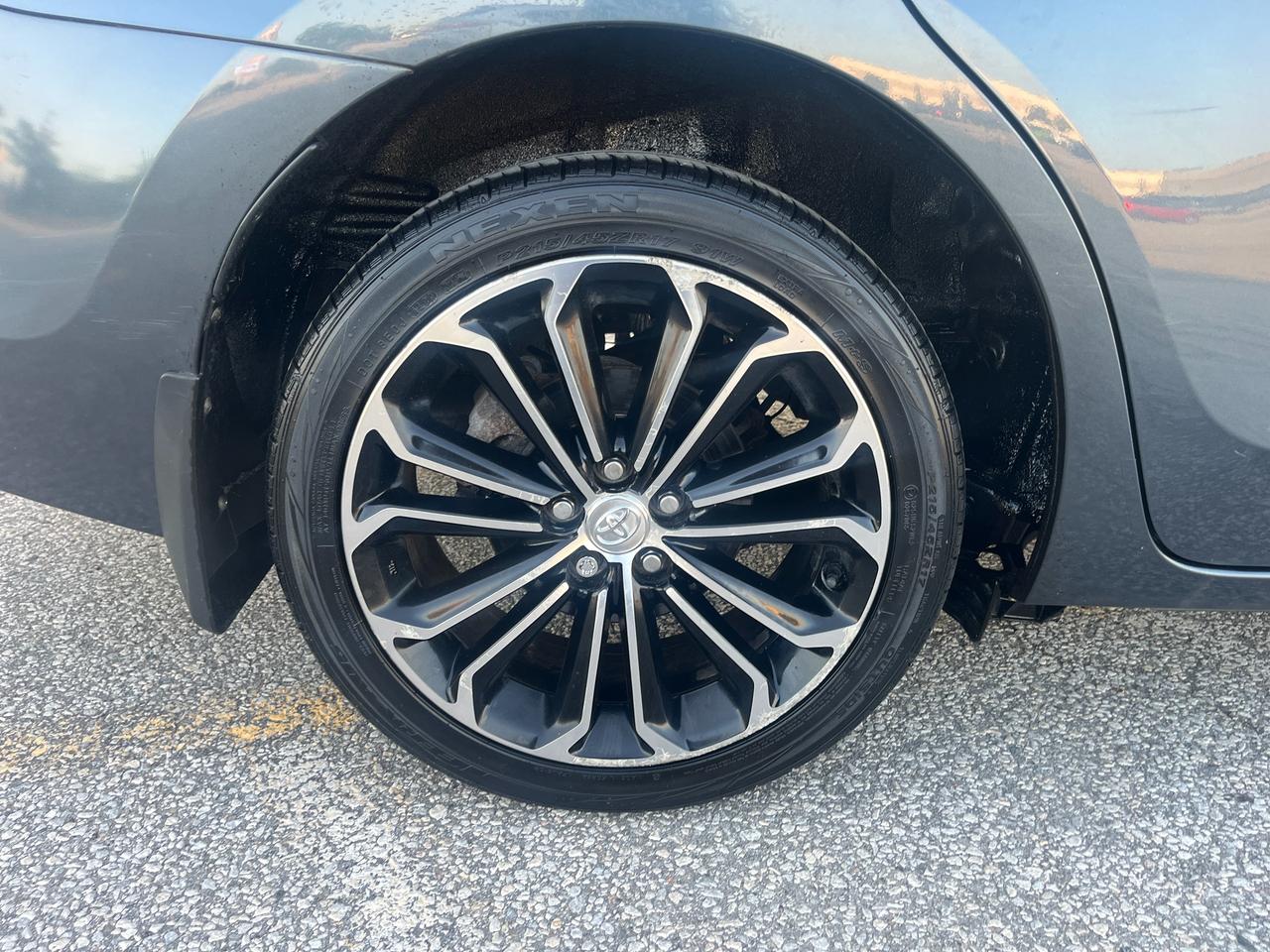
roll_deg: -1.5
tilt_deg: -20.9
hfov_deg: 67.3
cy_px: 476
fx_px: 954
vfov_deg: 53.1
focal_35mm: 26
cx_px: 635
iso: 80
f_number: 1.6
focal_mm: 5.1
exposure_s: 1/121
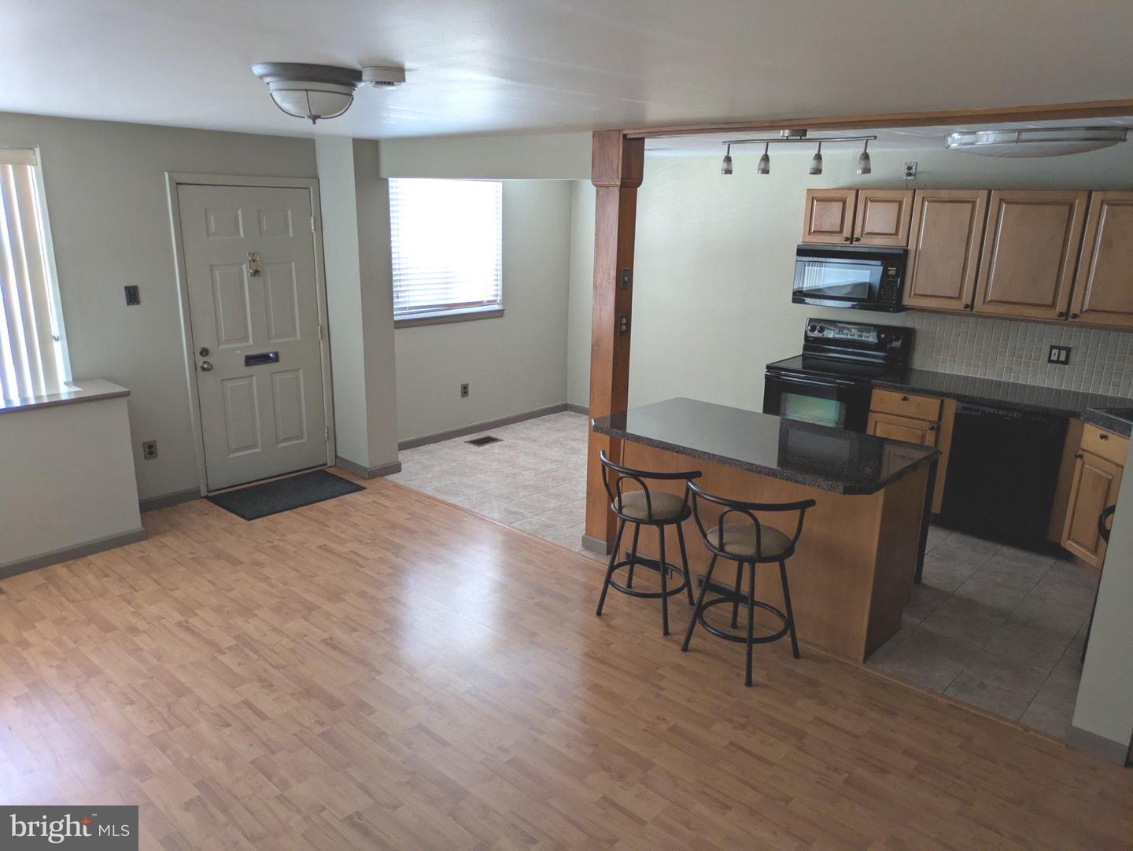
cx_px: 566
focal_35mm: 25
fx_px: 819
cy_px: 426
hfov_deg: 69.4
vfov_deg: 54.9
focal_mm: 5.43
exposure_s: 1/24
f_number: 1.89
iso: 153
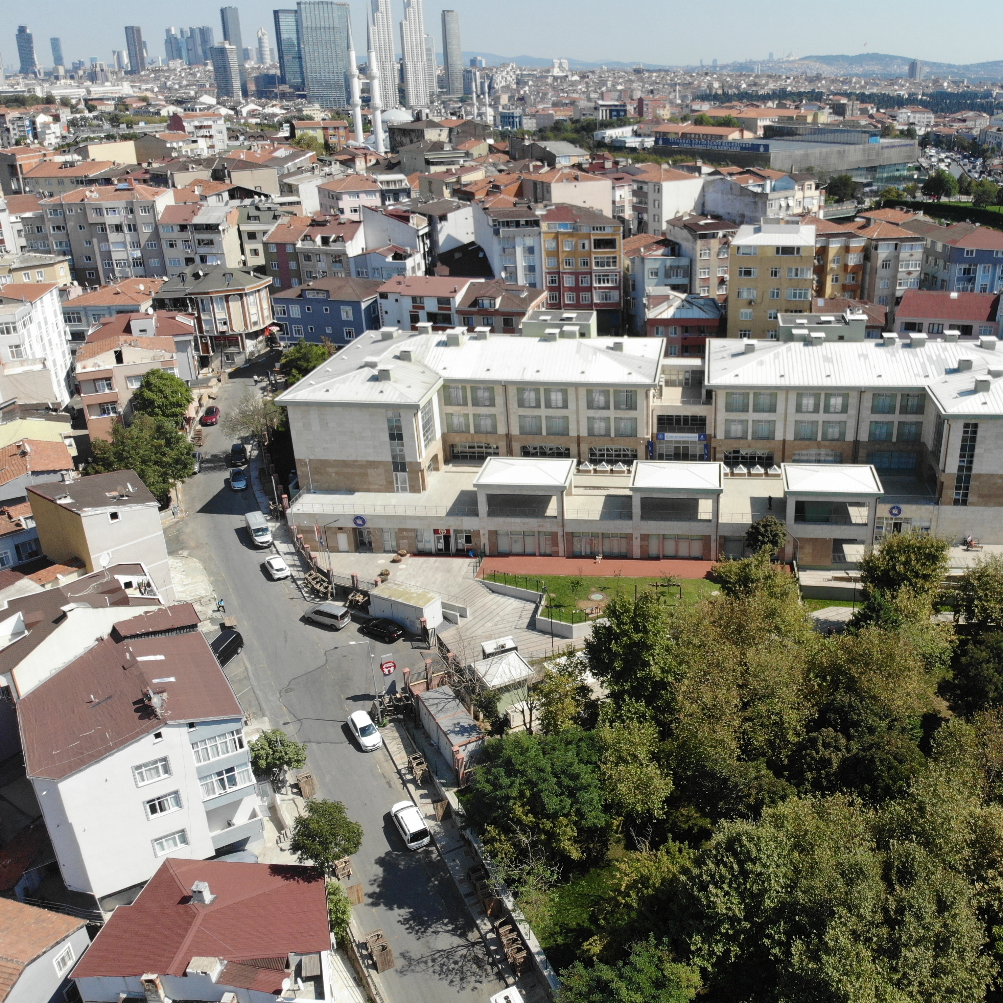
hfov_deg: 54.6
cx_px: 657
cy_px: 501
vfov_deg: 55.6
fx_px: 951
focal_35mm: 29
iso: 100
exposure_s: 1/909
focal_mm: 4.5
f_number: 2.8
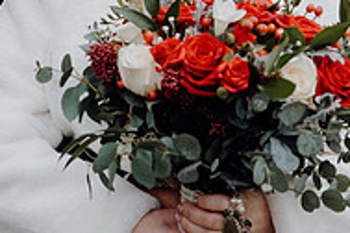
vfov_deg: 8.4
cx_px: 65
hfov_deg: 12.5
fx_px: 1585
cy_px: 27
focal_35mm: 163
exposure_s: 1/250
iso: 1600
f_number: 3.5
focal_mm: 53
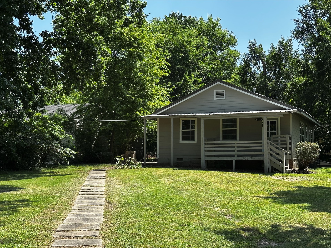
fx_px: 459
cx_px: 166
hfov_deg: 39.7
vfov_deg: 30.3
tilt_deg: +4.3
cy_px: 124
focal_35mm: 48
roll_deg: -0.8
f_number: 1.78
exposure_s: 1/1305
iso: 64
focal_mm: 6.86
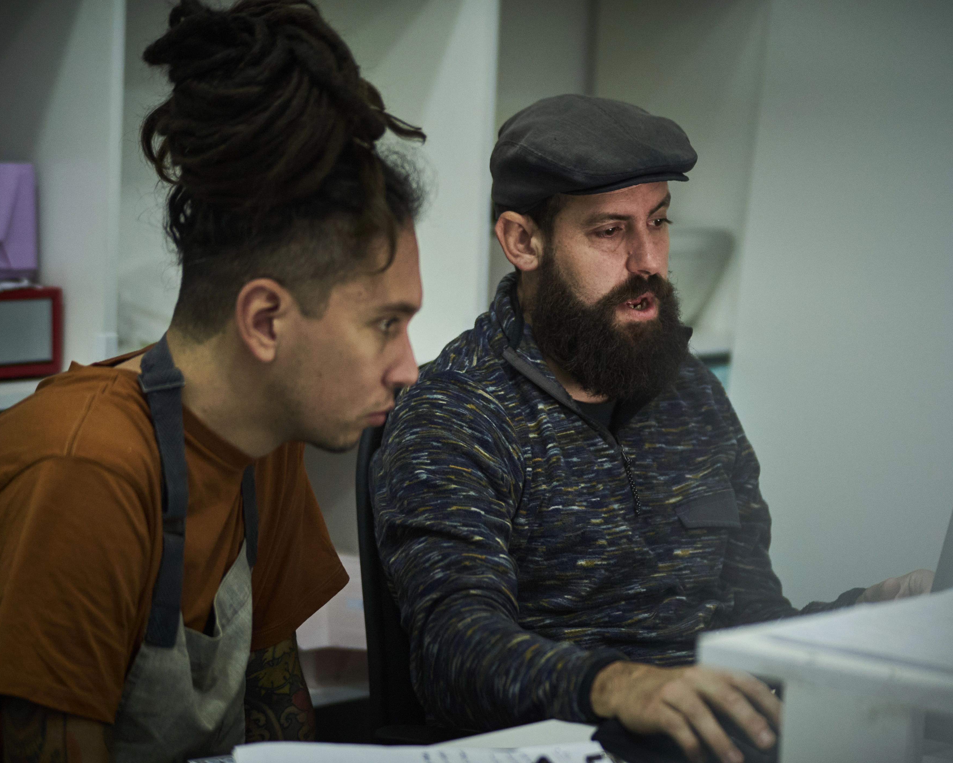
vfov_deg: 16.0
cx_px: 506
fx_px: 2708
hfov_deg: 20.0
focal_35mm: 96
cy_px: 382
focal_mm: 85
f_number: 2.8
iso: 1250
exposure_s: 1/250
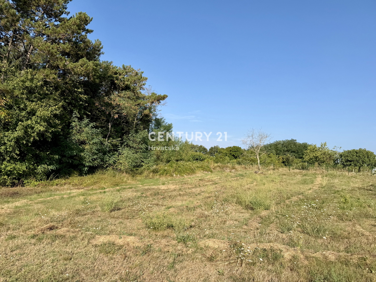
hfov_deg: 71.6
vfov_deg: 56.8
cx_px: 188
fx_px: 261
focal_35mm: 24
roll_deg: -4.5
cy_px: 141
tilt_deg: +4.9
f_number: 1.78
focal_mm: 6.76
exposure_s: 1/4405
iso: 80
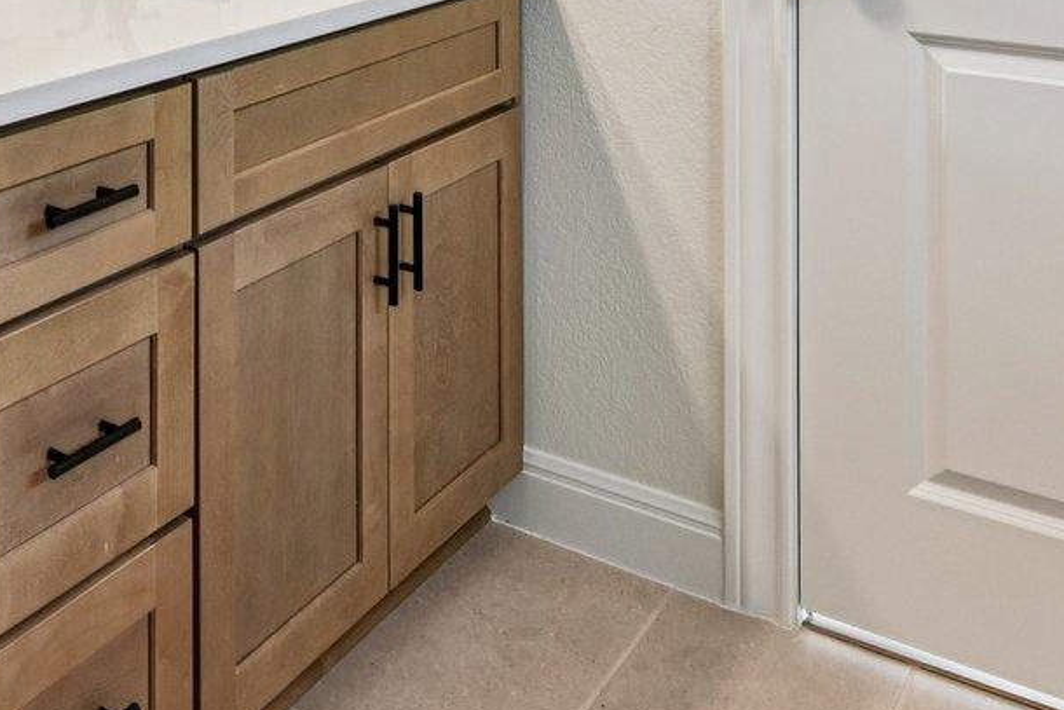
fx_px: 1389
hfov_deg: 39.1
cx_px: 120
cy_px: -224
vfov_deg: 24.7
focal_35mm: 47
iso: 140
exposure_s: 1/15
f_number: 8
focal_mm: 14
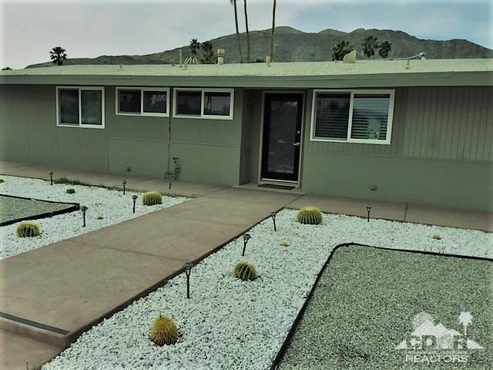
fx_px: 413
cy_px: 185
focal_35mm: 29
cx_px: 246
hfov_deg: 61.7
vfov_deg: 48.2
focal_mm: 4.15
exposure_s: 1/2083
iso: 32
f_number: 2.2
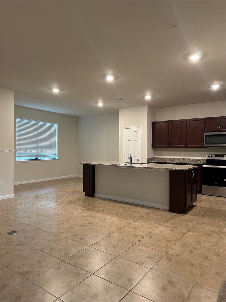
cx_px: 113
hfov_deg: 56.8
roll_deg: -0.5
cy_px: 151
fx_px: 209
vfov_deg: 71.6
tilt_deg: -0.9
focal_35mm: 24
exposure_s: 1/60
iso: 250
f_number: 1.78
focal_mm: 6.86
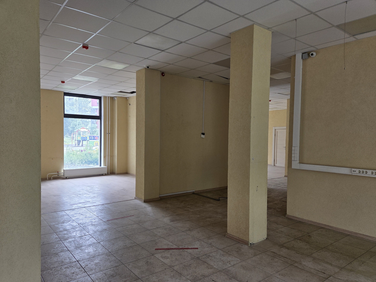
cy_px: 147
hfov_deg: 71.6
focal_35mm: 24
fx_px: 261
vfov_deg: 56.8
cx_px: 184
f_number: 1.8
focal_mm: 5.4
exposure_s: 1/180
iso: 80
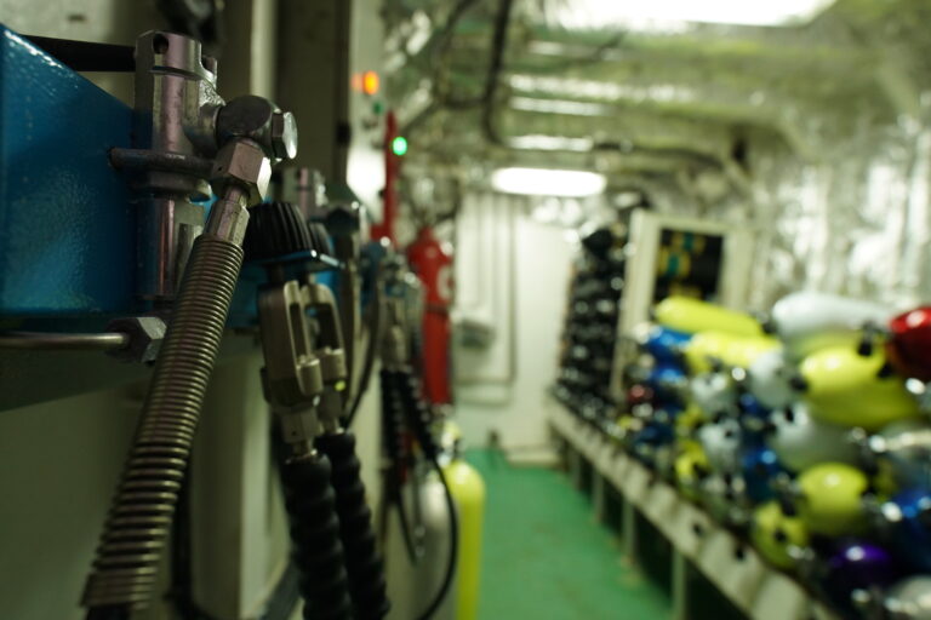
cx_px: 466
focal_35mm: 19
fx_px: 491
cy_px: 310
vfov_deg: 64.6
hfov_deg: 86.9
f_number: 4
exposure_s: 1/80
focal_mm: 19
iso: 2500
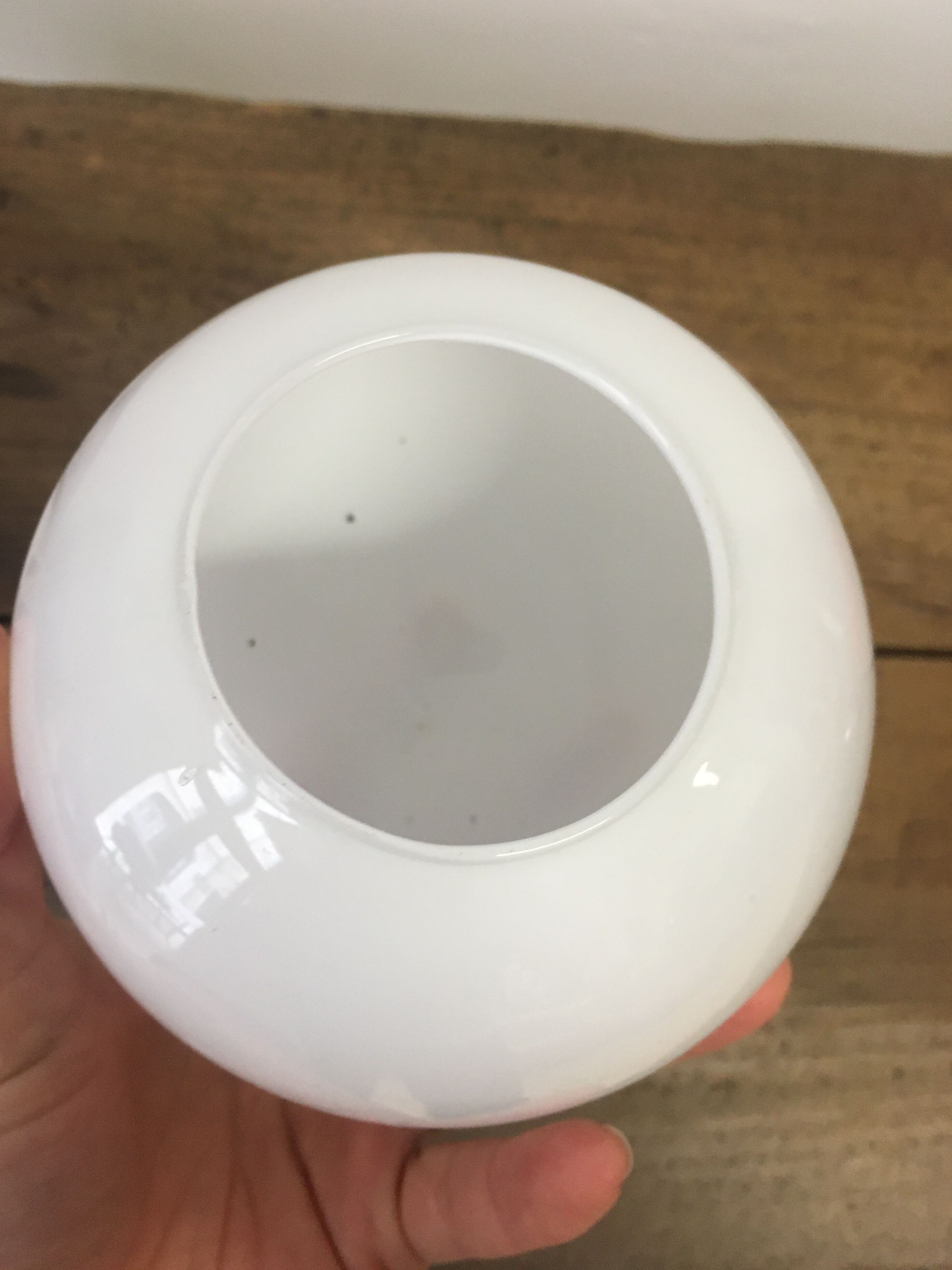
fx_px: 1100
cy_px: 616
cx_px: 466
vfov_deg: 60.0
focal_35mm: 30
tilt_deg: -77.1
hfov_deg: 46.8
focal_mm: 4.15
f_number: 2.2
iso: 160
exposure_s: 1/33
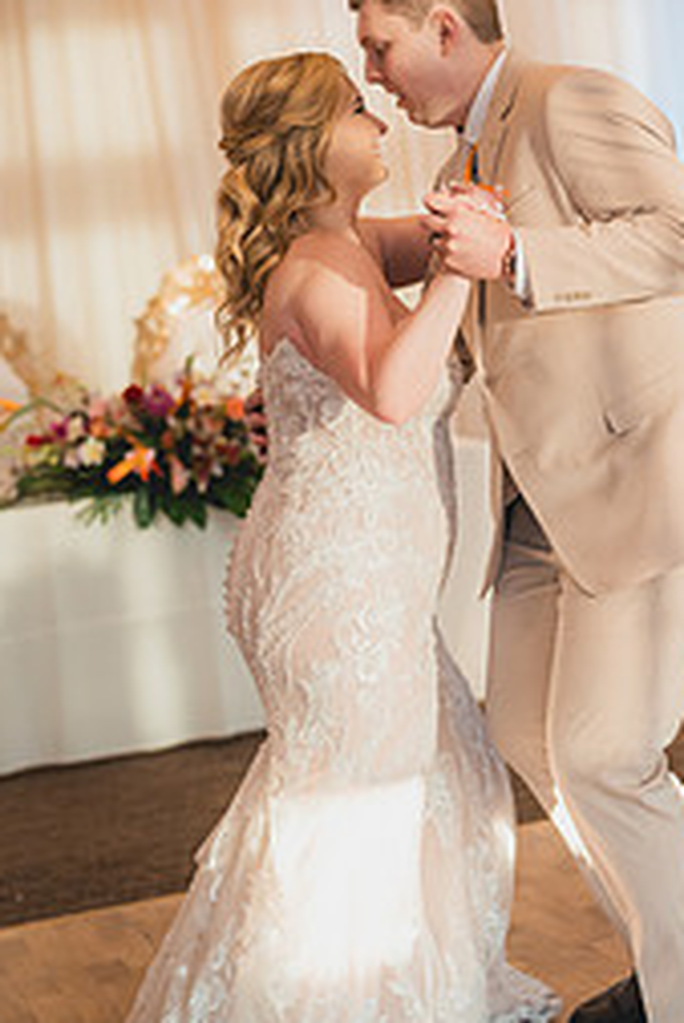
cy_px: 356
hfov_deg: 15.3
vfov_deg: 22.8
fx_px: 2533
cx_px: 567
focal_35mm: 89
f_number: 1.8
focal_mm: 50
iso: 1250
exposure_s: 1/1250
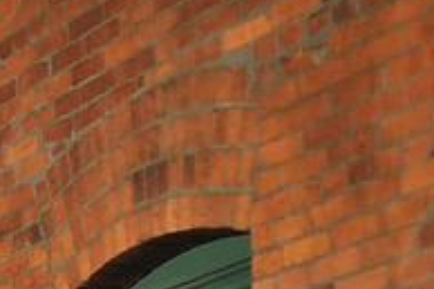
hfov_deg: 10.3
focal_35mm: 185
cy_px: 588
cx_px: -432
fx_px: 2228
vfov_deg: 7.1
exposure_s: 1/40
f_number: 2
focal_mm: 35
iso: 1600
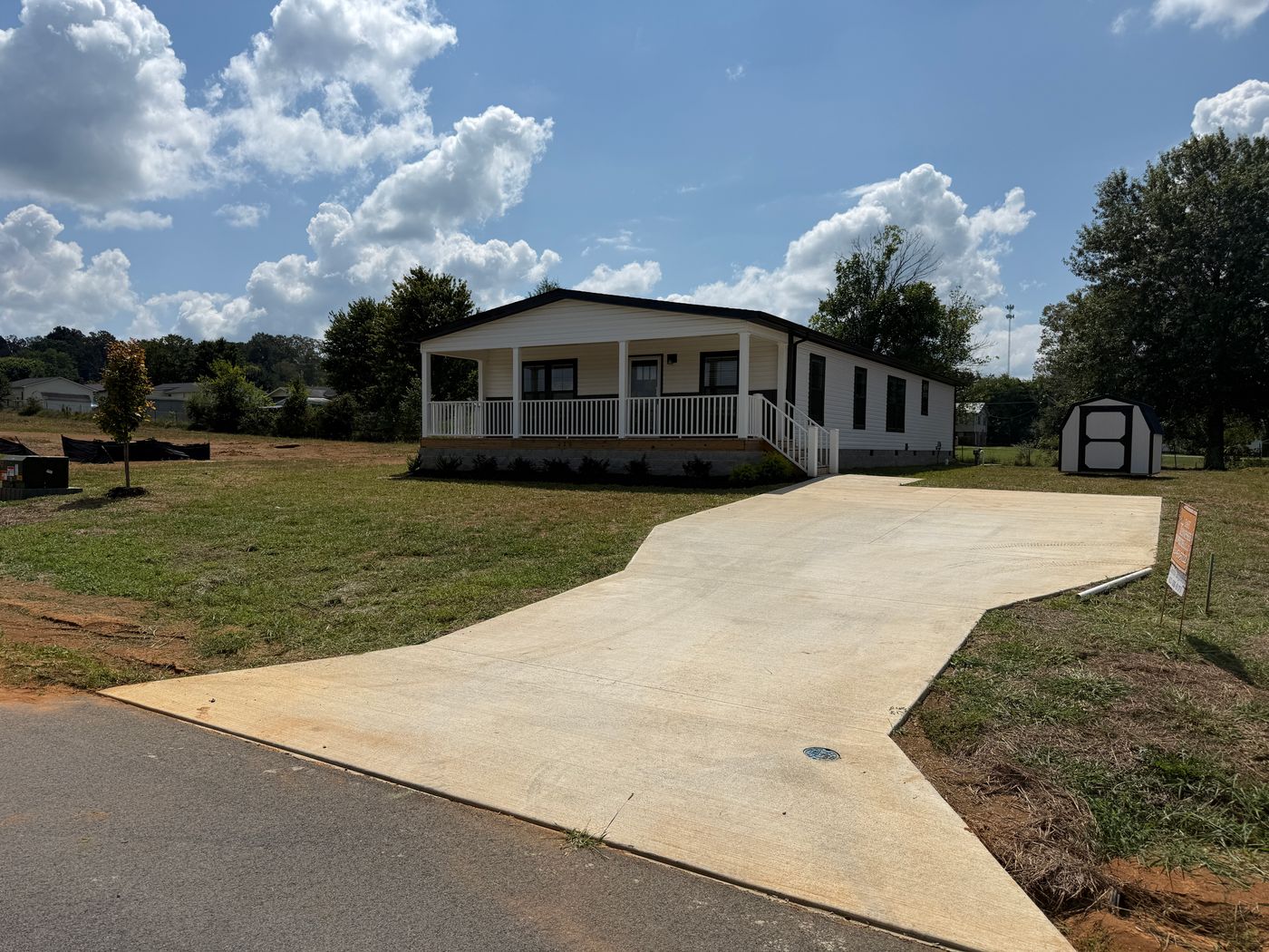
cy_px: 476
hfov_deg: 71.6
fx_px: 880
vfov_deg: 56.8
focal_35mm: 24
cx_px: 634
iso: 80
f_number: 1.78
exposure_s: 1/14286
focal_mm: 6.76
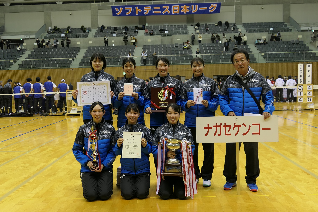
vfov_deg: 35.1
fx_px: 336
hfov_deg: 50.7
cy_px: 106
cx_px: 159
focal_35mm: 38
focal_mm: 13.7
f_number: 3.1
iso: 320
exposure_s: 1/80
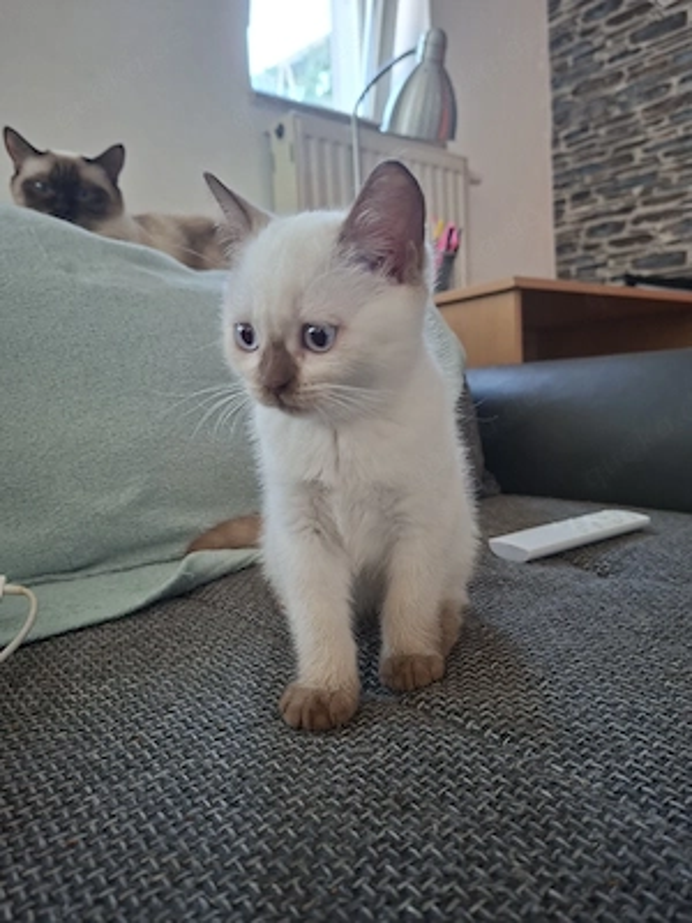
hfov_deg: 58.9
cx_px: 346
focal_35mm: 23
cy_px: 462
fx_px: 613
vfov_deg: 73.9
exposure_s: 1/33
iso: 320
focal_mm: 5.54
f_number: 1.8
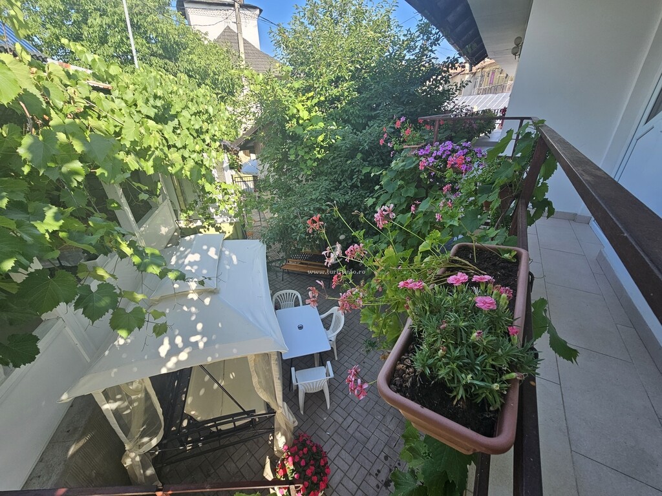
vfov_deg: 89.9
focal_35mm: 13
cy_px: 248
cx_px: 331
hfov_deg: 106.2
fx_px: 249
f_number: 2.2
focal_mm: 2.2
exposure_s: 1/262
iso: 50
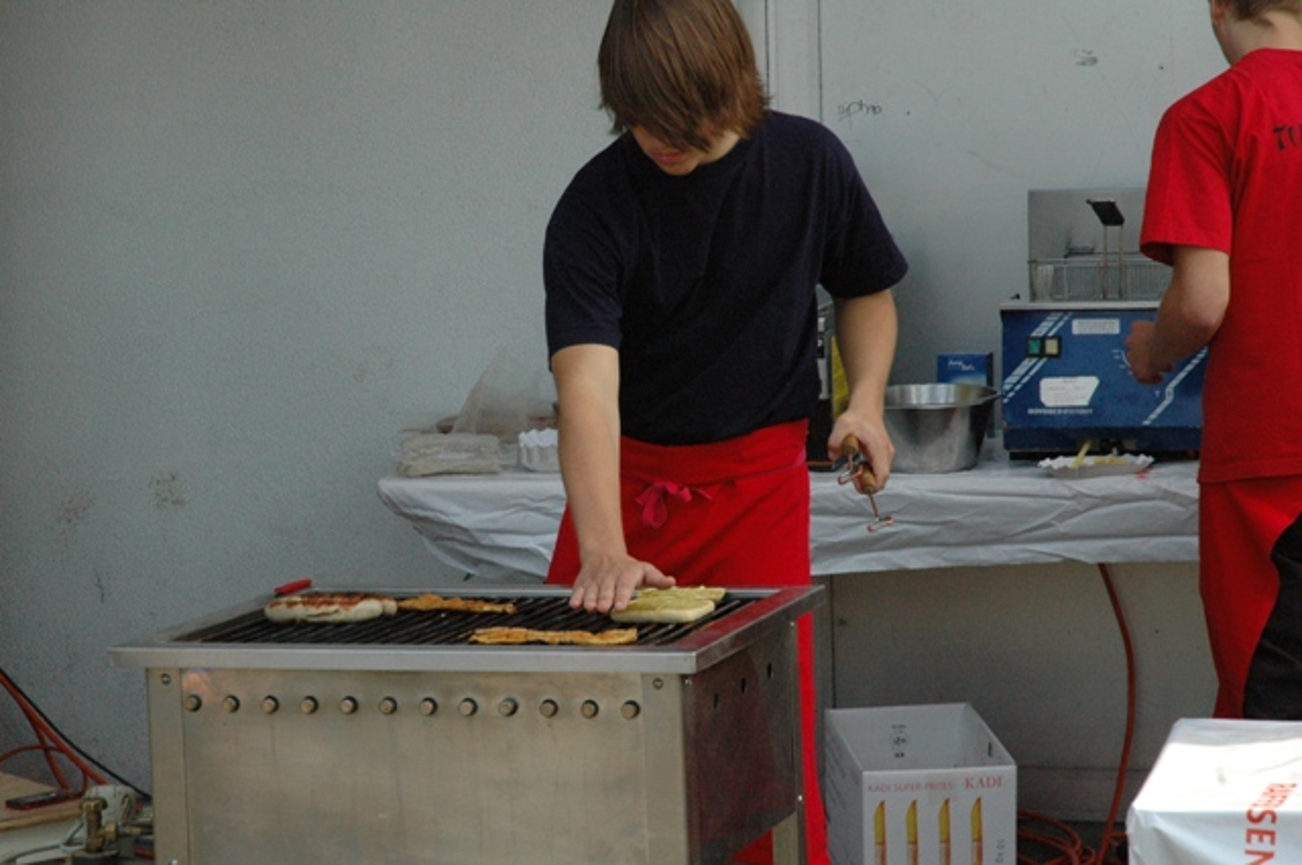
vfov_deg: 14.0
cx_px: 651
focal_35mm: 98
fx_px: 3522
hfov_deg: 20.9
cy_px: 432
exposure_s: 1/500
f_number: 11
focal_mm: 65
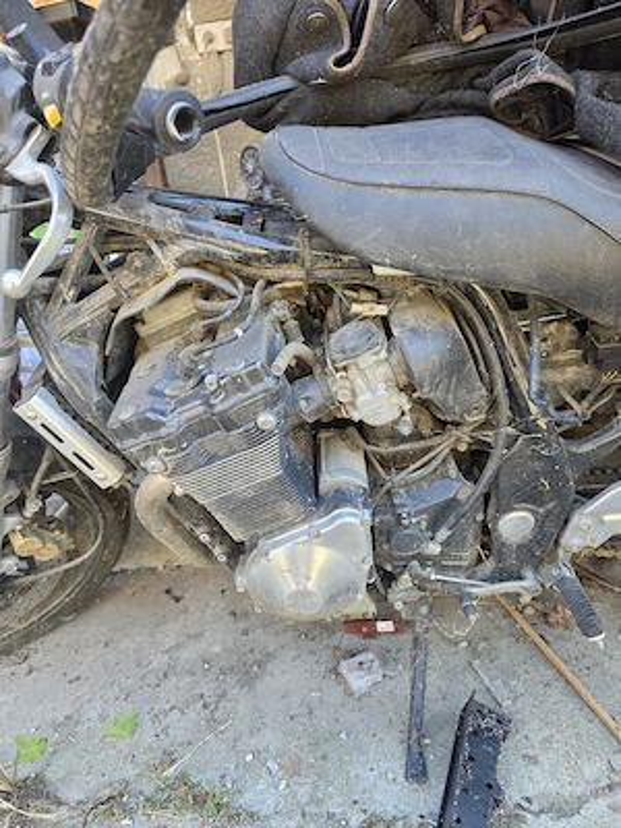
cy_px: 414
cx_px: 310
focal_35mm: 23
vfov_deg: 73.9
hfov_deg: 58.9
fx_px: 550
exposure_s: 1/182
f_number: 1.4
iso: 100
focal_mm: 6.5
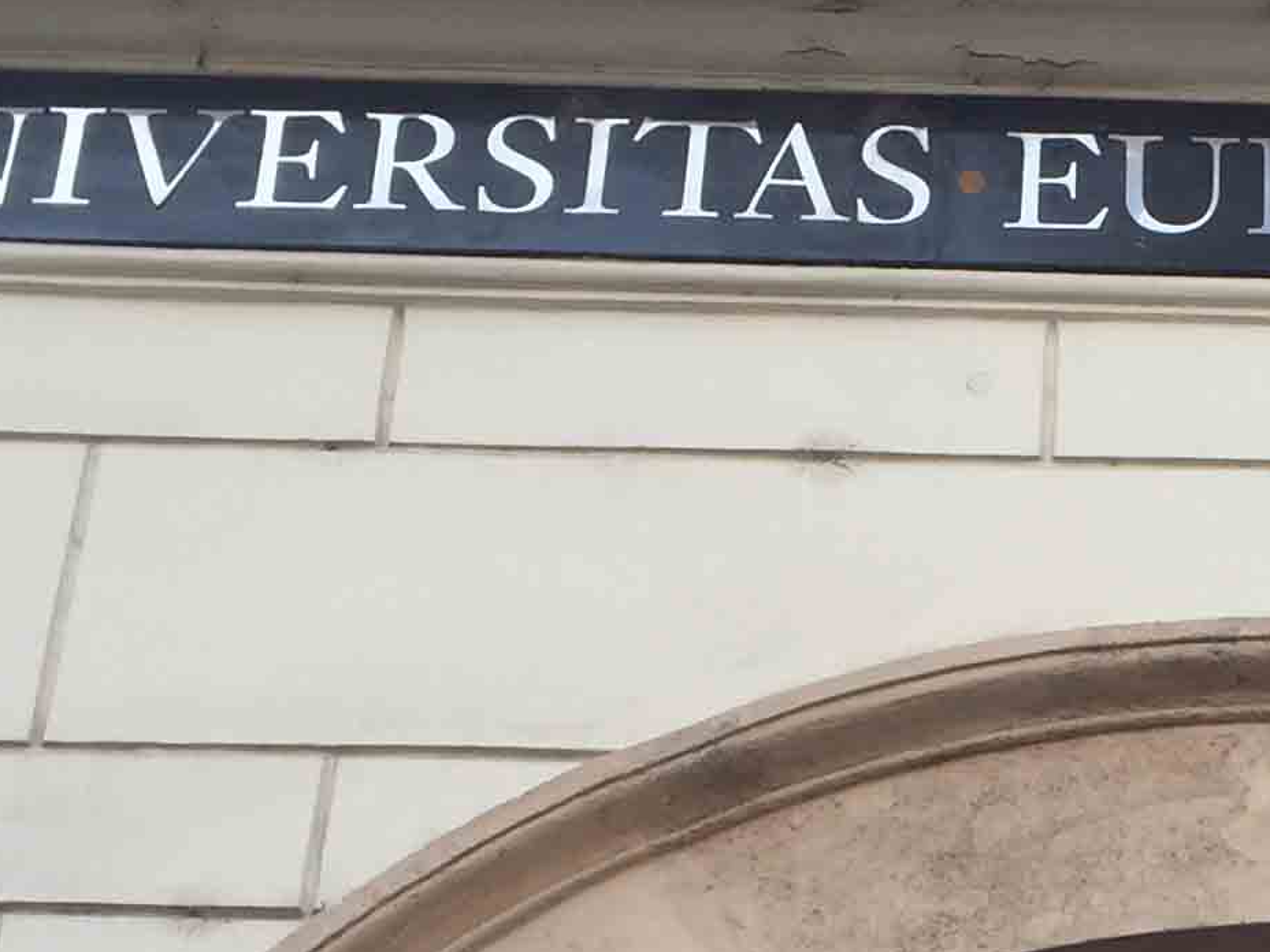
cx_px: 1371
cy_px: 1167
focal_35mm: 102
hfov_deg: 18.6
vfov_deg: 14.0
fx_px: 3742
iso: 32
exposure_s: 1/216
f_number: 2.2
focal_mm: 4.15
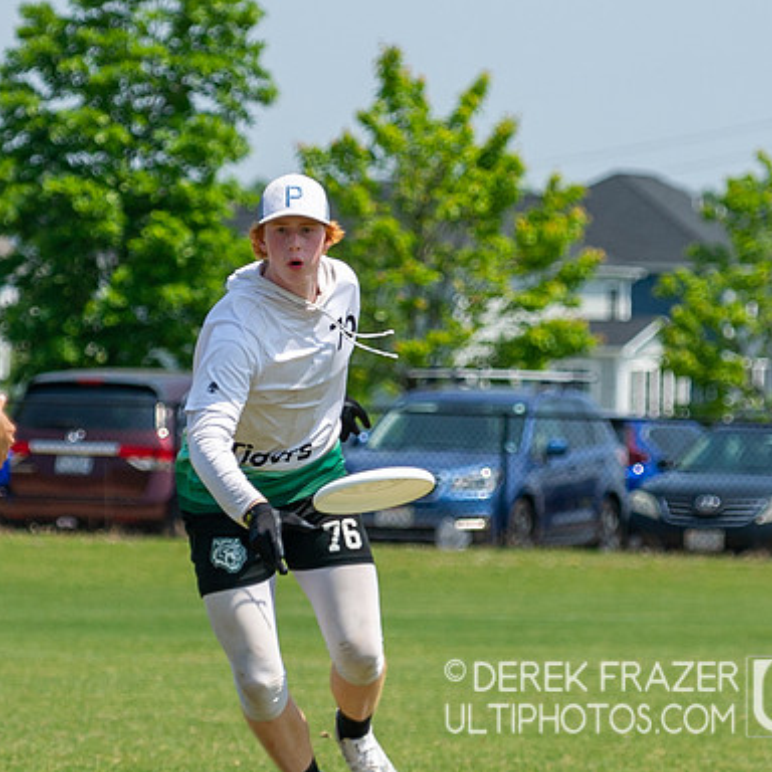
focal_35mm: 446
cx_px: 250
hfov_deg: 3.9
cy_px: 380
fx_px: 11253
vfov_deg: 3.9
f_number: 4
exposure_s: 1/2000
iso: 200
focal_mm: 140
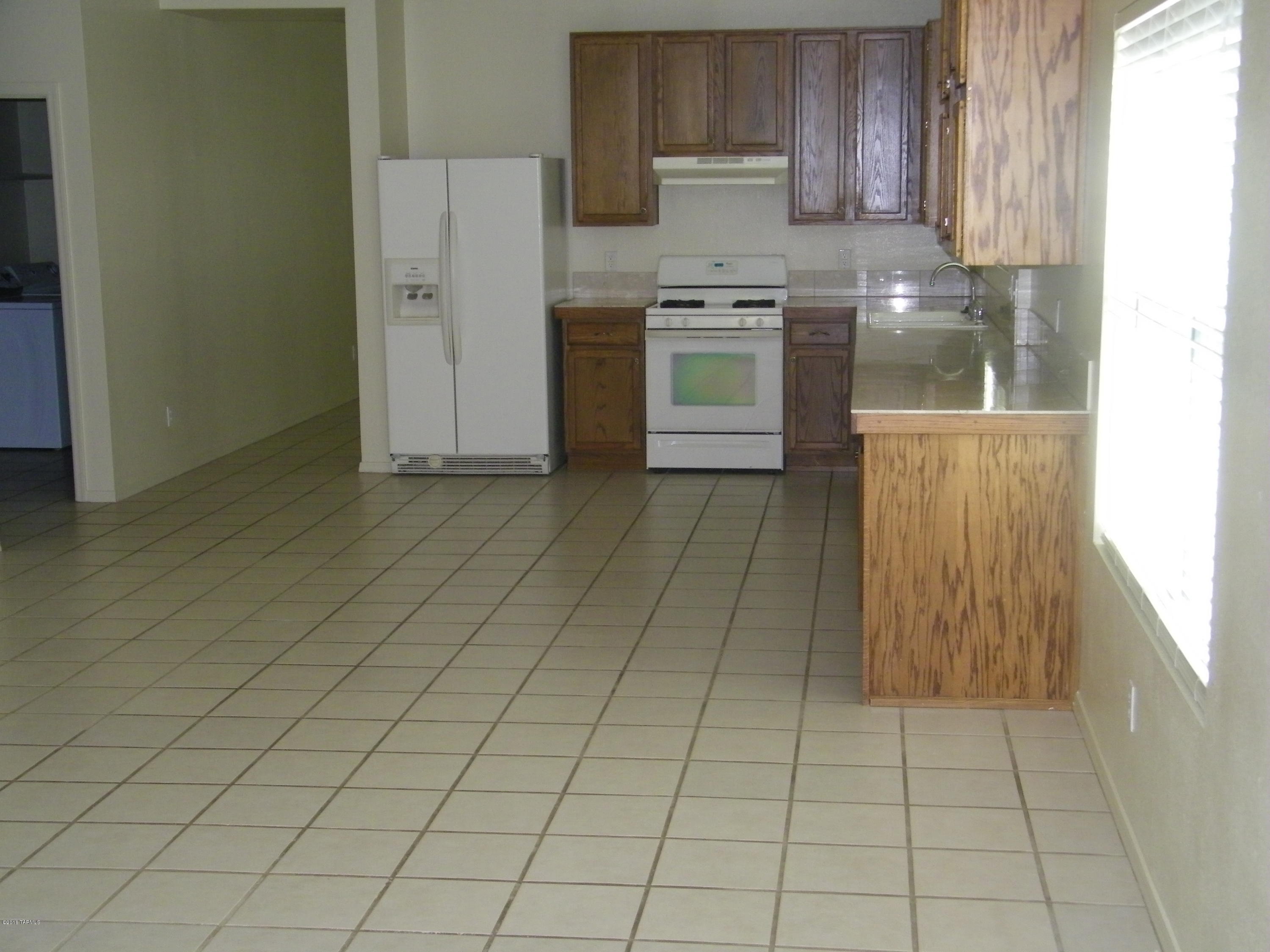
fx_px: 1724
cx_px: 635
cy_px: 476
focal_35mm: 47
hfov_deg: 40.4
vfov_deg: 30.9
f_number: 3.9
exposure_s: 1/125
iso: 200
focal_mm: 8.3
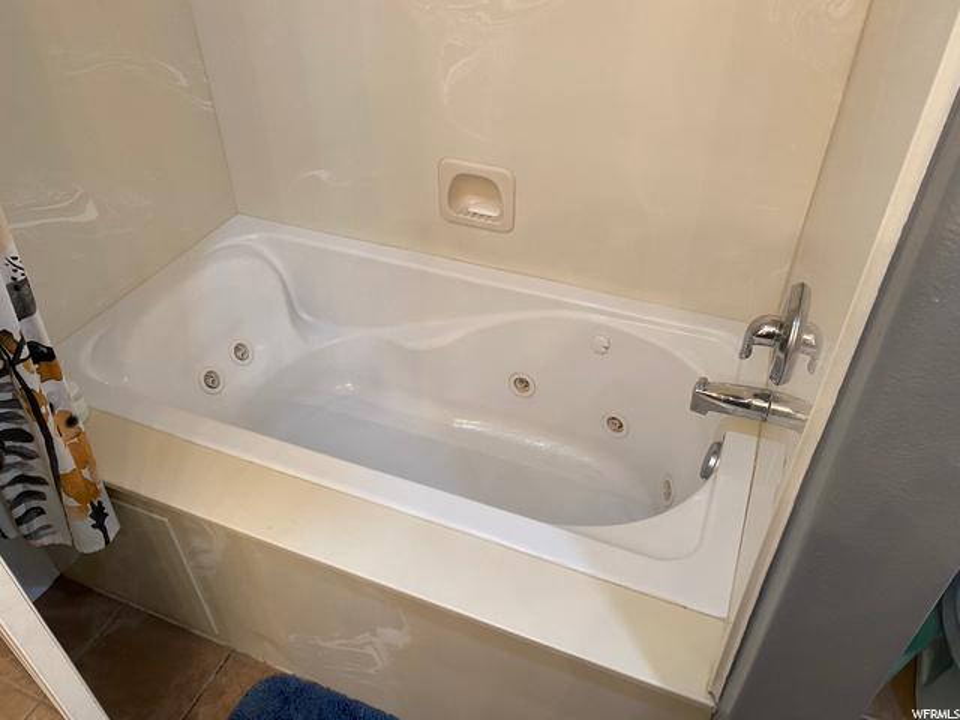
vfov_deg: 53.1
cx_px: 480
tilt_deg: -38.3
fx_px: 721
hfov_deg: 67.3
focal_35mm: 26
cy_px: 360
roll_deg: +0.3
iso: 125
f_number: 1.8
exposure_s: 1/60
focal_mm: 4.25
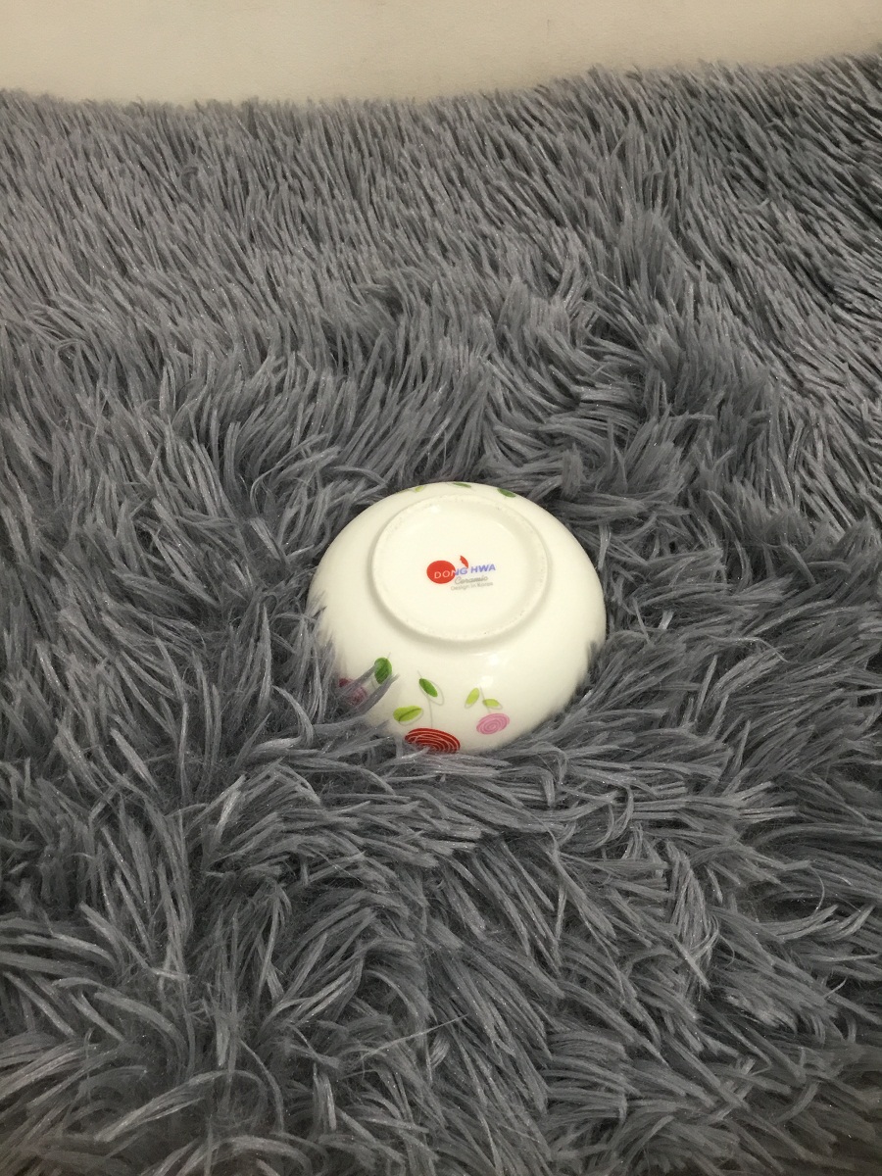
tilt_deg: -54.4
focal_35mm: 31
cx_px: 441
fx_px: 1053
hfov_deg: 45.4
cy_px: 588
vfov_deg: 58.4
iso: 100
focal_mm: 3.3
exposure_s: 1/33
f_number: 2.4
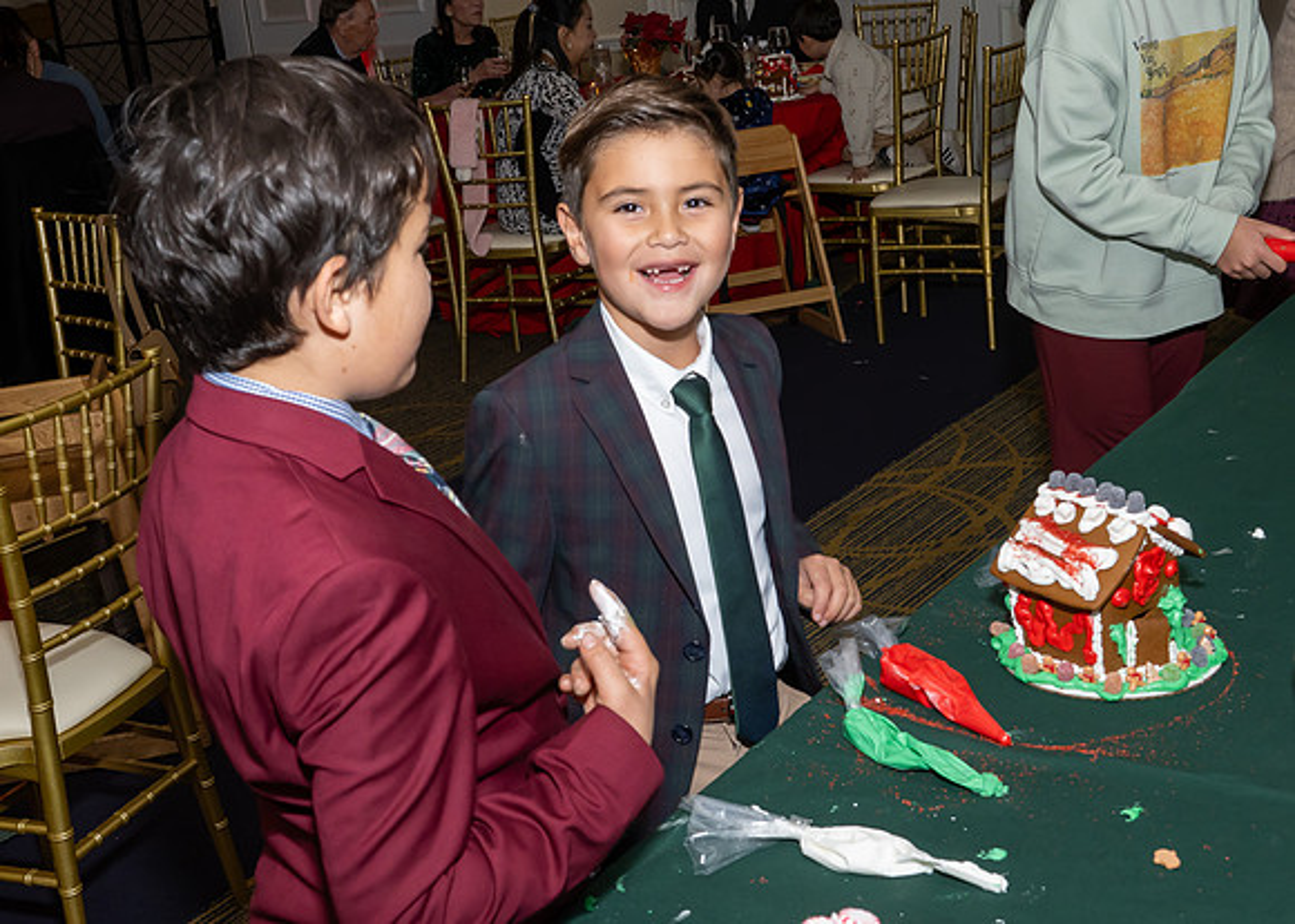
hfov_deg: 41.1
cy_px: 447
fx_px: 1725
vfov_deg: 30.0
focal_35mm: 47
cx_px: 568
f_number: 8
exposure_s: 1/250
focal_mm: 28
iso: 800
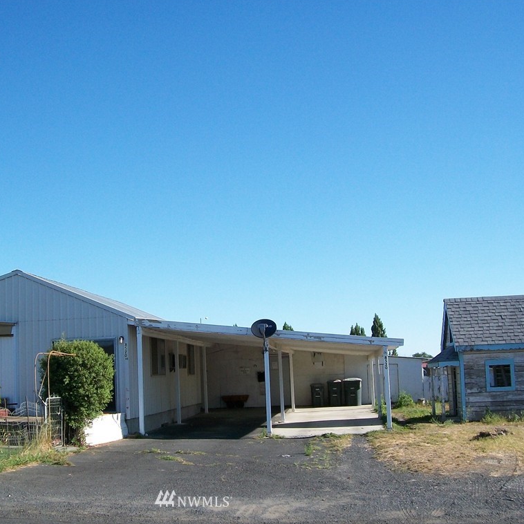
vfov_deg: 39.2
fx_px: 736
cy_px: 259
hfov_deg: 38.9
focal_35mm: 43
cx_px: 194
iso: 80
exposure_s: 1/400
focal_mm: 6
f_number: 4.8
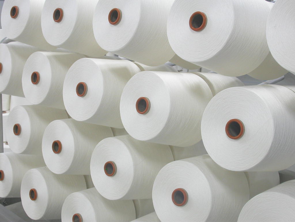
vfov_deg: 30.3
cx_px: 148
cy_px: 111
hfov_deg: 39.7
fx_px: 409
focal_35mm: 48
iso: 100
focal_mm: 10
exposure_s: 1/2
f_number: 4.1
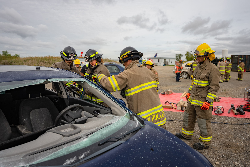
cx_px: 125
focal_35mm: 26
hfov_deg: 69.3
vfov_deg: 49.5
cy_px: 78
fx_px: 181
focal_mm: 24
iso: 100
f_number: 2.8
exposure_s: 1/1250
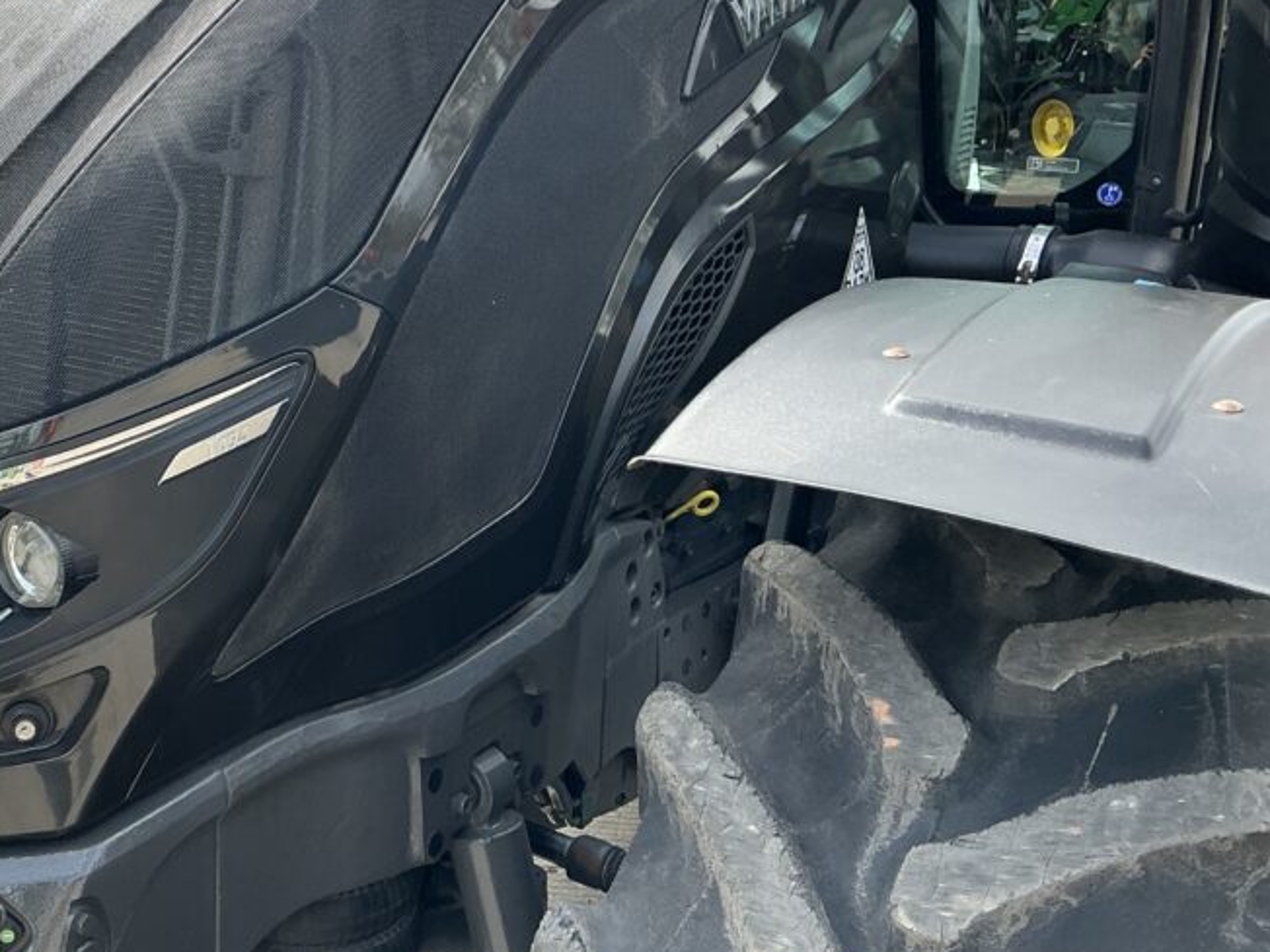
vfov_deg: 32.4
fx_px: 1614
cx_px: 368
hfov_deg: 42.0
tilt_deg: -6.3
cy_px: 261
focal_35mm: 44
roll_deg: -0.1
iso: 25
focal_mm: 3
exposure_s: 1/545
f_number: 1.8
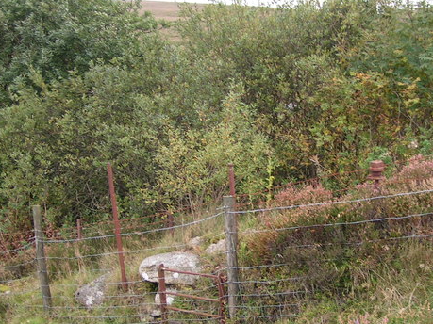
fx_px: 663
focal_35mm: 53
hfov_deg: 36.1
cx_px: 245
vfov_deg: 27.4
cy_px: 205
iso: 50
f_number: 3.5
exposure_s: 1/60
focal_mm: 5.8
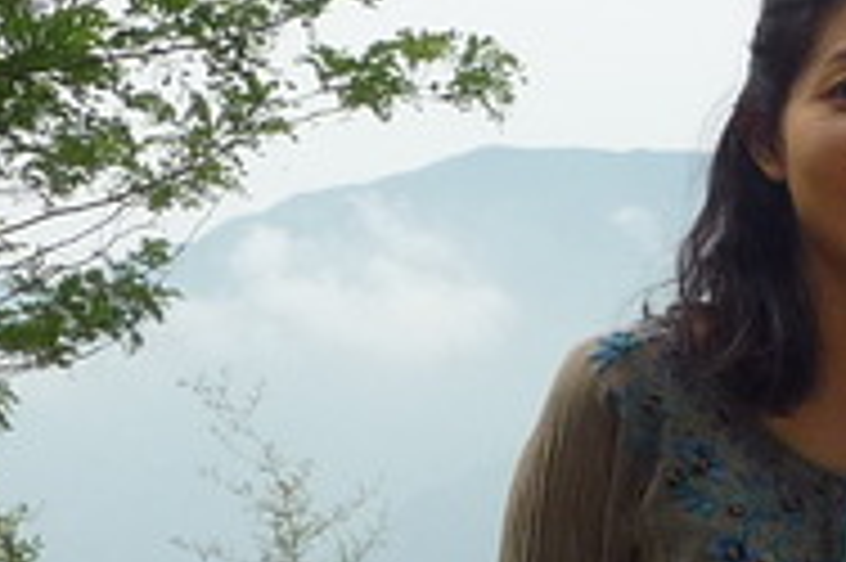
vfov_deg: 6.6
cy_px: 261
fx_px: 4884
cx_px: 585
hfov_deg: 9.9
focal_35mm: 208
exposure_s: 1/640
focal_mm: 5.8
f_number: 4
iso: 100
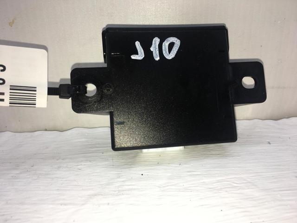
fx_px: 249
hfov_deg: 61.7
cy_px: 112
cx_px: 148
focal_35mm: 29
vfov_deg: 48.2
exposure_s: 1/591
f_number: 2.2
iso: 25
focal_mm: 4.15
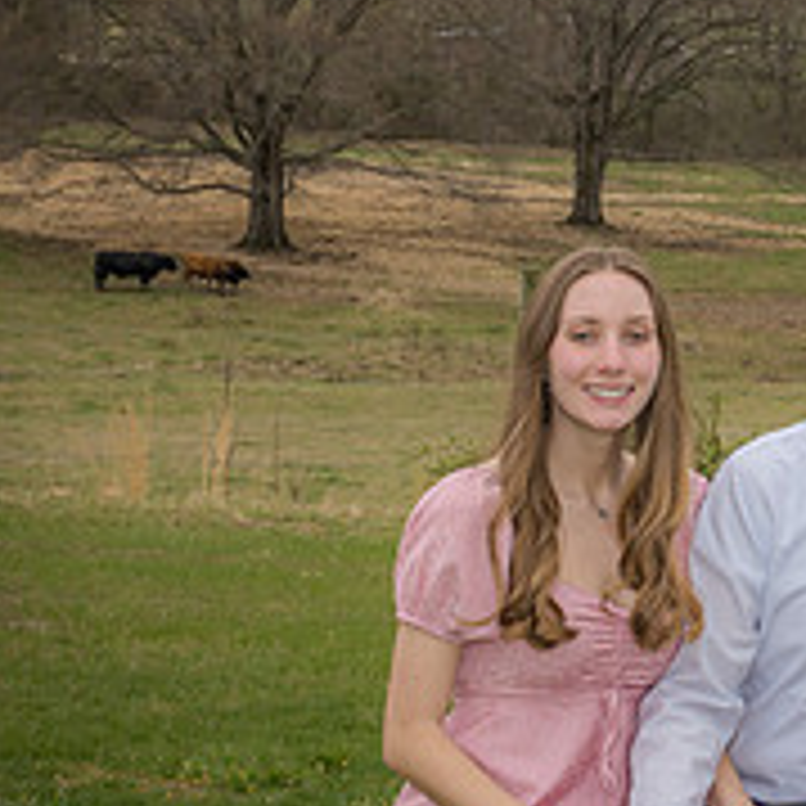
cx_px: 1038
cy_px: 329
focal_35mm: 121
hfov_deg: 13.9
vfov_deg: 14.4
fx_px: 3187
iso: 140
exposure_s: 1/250
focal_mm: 24
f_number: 8
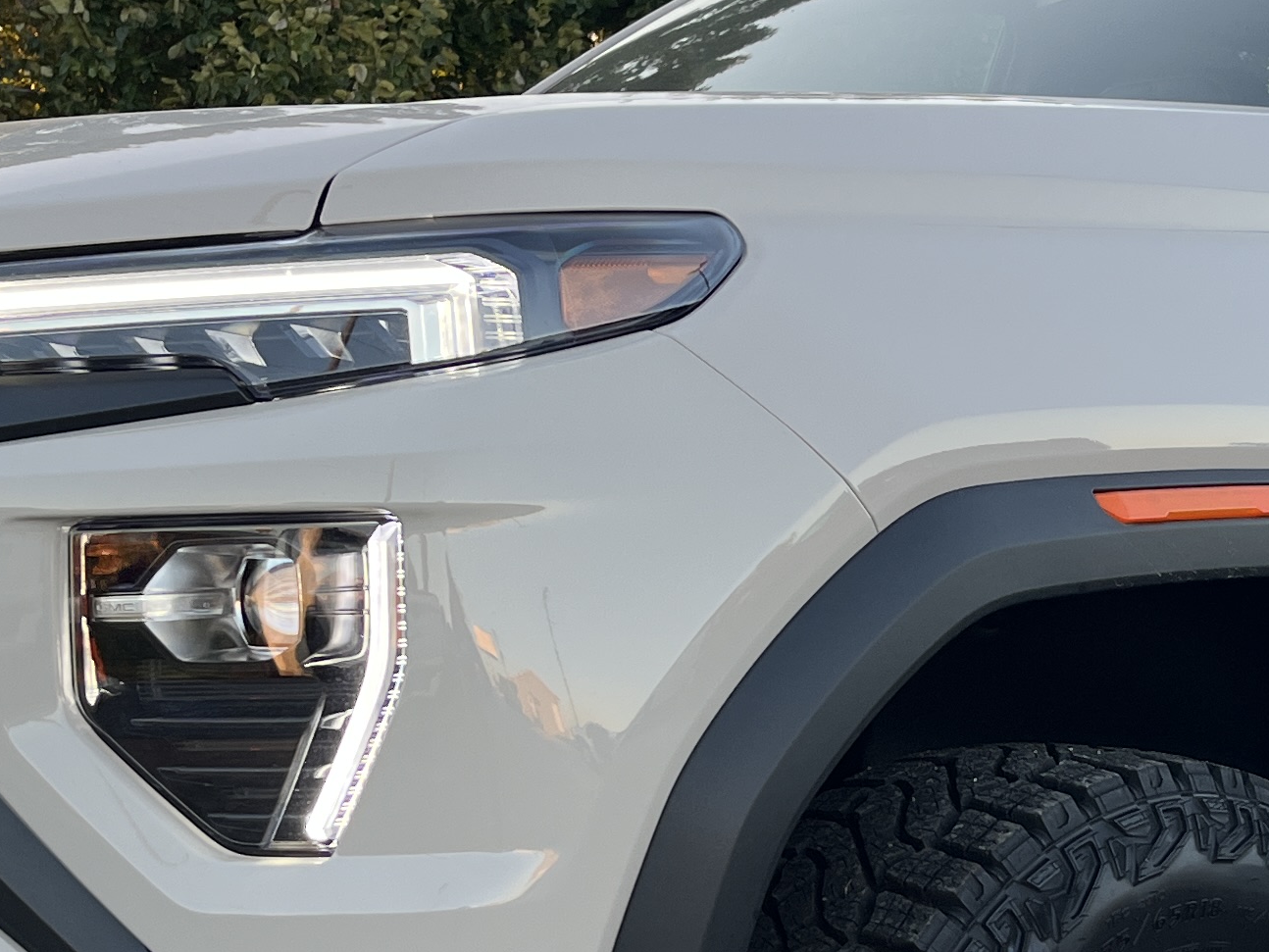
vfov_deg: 18.1
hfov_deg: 23.9
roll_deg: +0.0
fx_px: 2970
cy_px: 712
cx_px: 919
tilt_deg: -4.7
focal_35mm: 81
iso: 50
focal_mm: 5.1
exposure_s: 1/216
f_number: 1.6
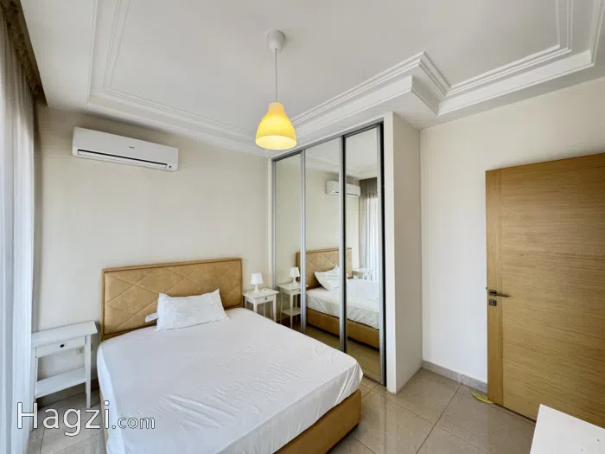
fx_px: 245
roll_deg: +0.4
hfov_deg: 102.1
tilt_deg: +2.3
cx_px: 302
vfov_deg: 85.7
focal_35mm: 14
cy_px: 227
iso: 250
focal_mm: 2.22
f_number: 2.2
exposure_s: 1/100
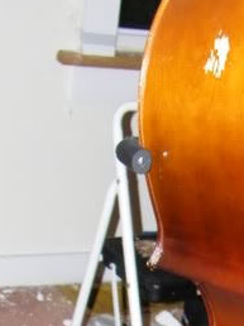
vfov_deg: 15.2
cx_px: 301
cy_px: 474
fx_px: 1139
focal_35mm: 121
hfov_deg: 11.9
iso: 200
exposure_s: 1/30
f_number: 3.8
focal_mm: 7
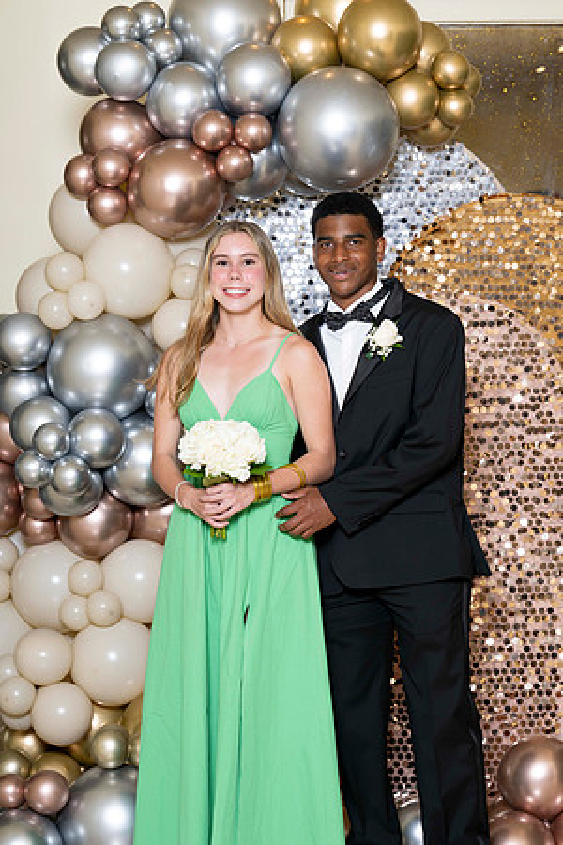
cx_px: 282
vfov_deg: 21.9
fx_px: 2181
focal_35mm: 93
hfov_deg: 14.7
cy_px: 422
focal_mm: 93
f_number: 5.6
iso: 250
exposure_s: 1/200
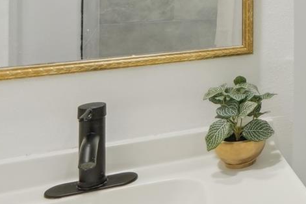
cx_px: 450
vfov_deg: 24.4
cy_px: -30
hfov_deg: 27.7
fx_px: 433
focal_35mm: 51
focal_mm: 10
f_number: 8
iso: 400
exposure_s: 1/20
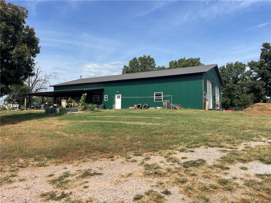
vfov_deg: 53.1
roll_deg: -0.7
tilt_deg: +4.3
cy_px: 102
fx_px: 204
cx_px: 136
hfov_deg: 67.3
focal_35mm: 26
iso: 32
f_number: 1.6
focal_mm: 4.2
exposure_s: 1/2817
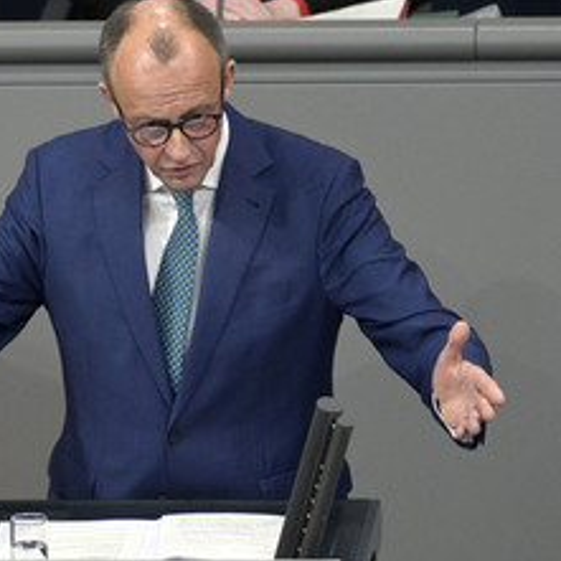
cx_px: 138
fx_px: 15915
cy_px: 315
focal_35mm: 868
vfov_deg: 2.0
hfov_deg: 2.0
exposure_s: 1/320
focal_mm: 500
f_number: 5.6
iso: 10000
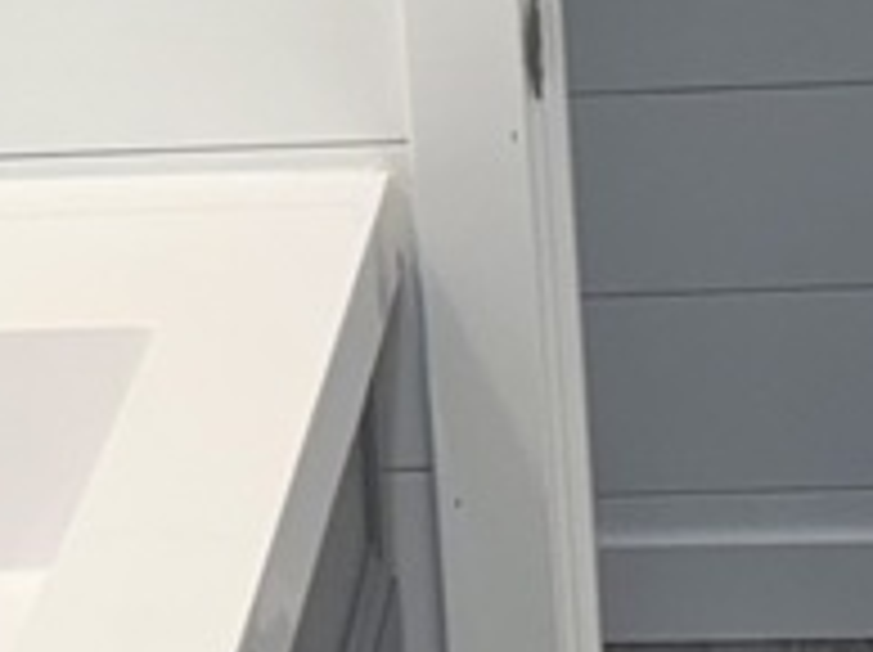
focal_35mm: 193
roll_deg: +4.1
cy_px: -360
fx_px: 4861
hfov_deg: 10.3
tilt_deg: -10.0
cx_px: 346
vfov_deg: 7.5
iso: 50
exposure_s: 1/120
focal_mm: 5.96
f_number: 1.6
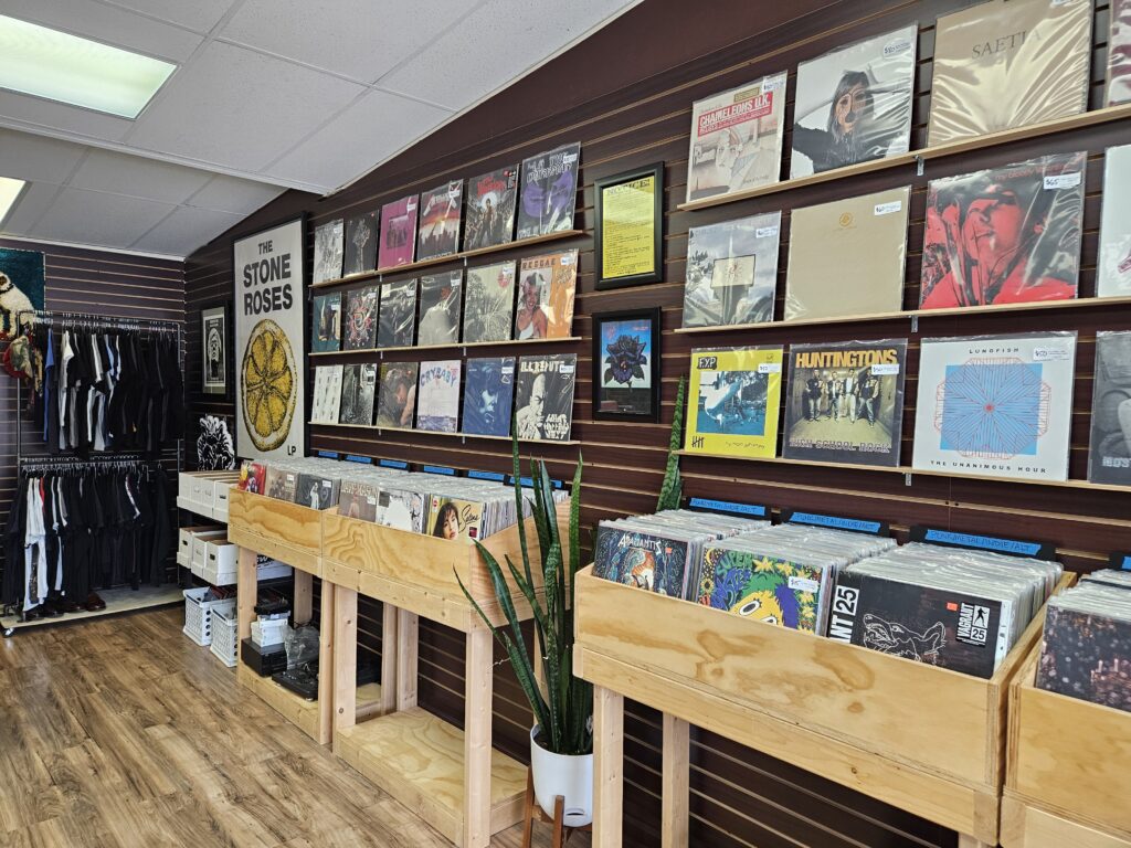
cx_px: 566
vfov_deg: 58.9
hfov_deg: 73.9
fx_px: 751
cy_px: 424
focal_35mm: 23
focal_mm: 5.4
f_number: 1.8
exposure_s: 1/120
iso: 160
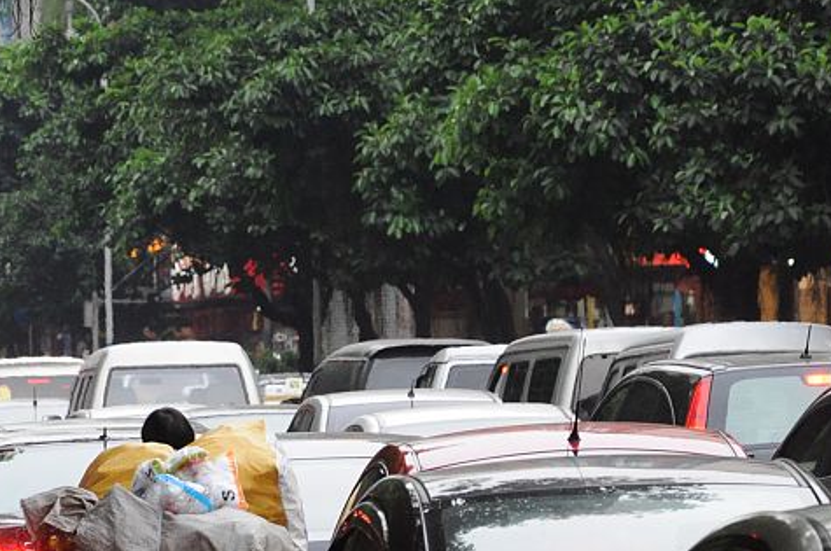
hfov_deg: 5.2
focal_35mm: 398
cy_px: 552
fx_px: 9178
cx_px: 196
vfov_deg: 3.4
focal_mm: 105
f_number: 5.6
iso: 1600
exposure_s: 1/100
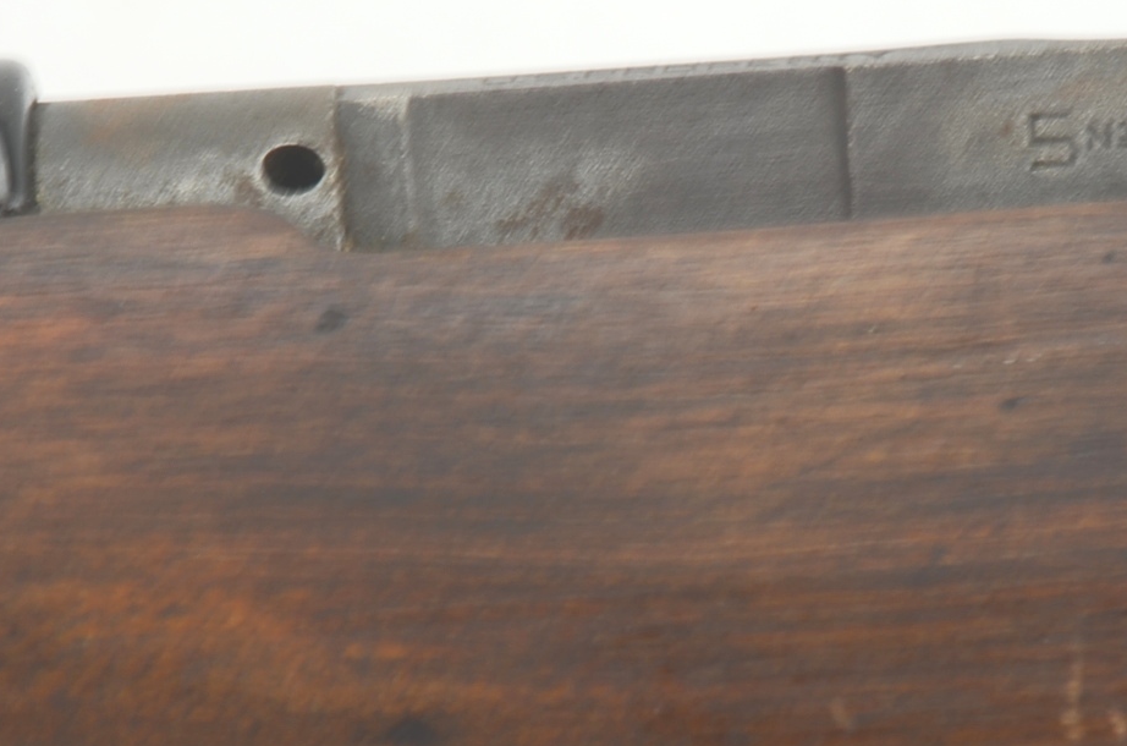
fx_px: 16906
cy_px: 663
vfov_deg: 2.5
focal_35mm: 541
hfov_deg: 3.8
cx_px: 530
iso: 100
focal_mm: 135
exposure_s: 1/20
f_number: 5.6
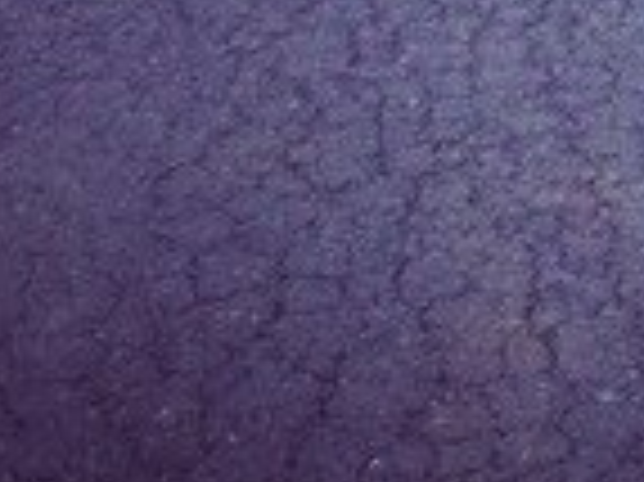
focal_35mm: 134
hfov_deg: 12.8
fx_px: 2491
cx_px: 1288
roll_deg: -0.6
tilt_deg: -11.0
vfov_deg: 10.2
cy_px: -462
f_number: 2.2
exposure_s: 1/33
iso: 50
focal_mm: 4.15
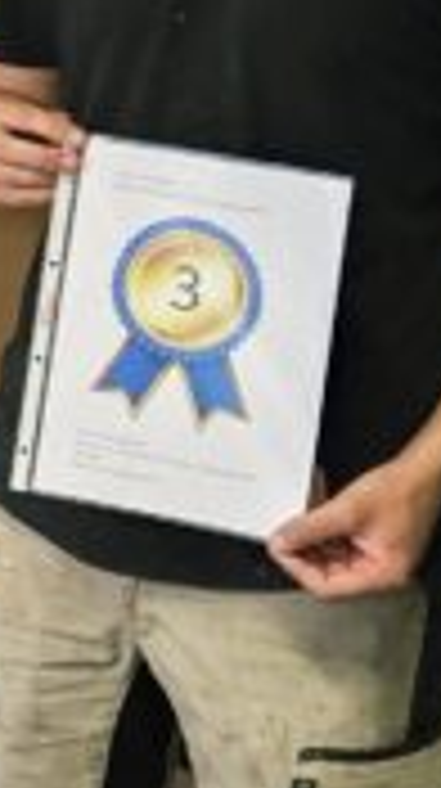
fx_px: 3066
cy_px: 320
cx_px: -932
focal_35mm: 147
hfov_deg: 7.2
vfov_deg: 14.6
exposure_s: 1/100
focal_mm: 5.4
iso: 400
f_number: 1.8
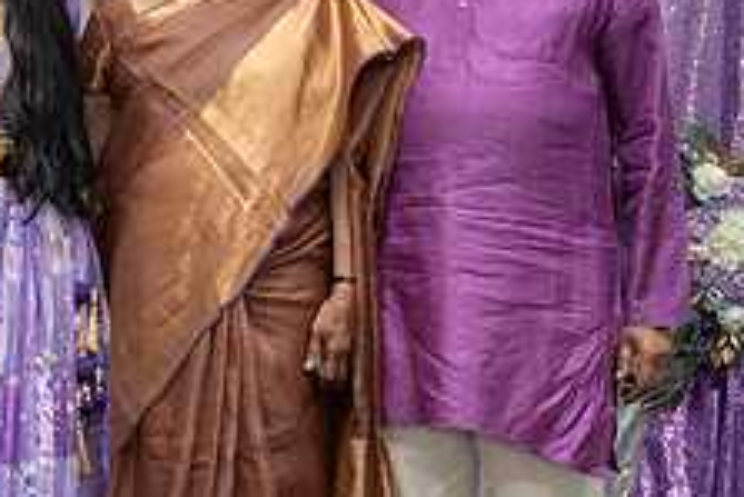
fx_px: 2316
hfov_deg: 17.4
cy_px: 305
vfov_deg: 12.2
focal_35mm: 112
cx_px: -150
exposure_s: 1/160
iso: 640
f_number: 3.5
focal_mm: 41
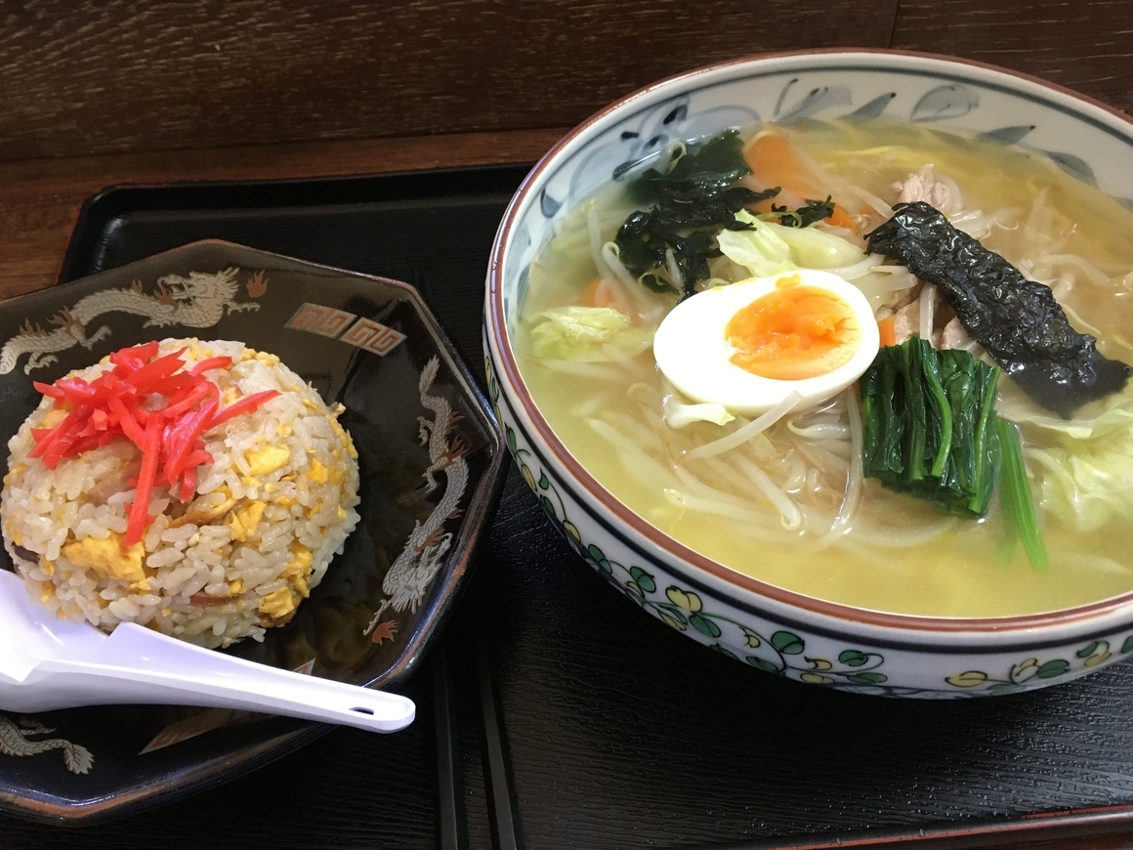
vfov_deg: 46.8
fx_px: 982
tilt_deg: -51.3
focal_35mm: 30
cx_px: 576
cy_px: 430
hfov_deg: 60.0
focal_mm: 4.15
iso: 200
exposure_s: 1/24
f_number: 2.2
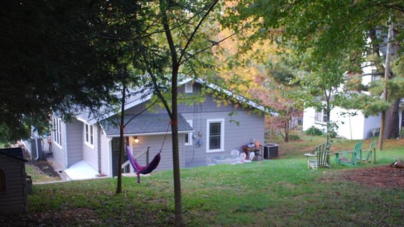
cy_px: 135
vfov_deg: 27.6
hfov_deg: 47.3
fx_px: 461
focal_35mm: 43
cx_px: 225
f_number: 3.8
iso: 200
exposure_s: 1/40
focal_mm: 20
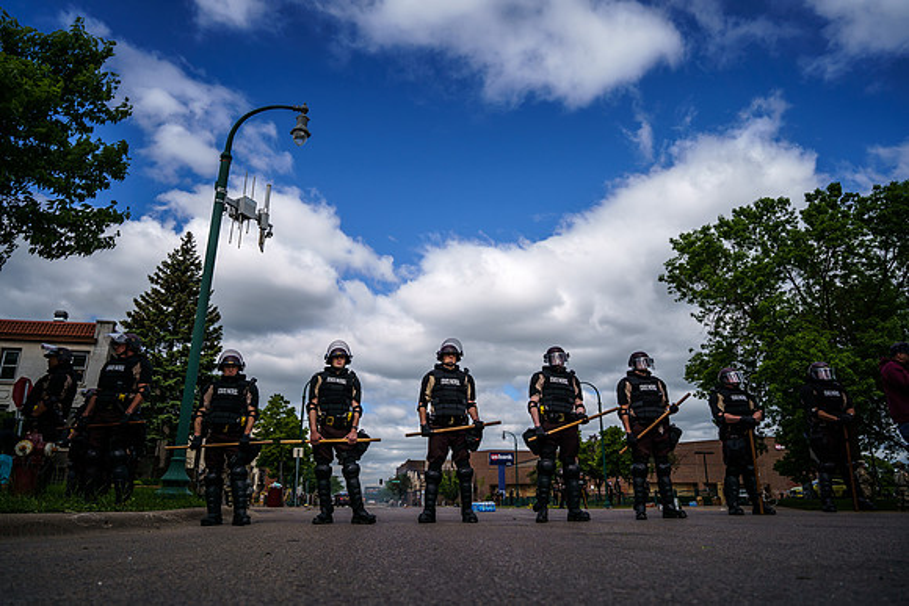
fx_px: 606
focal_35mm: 24
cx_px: 454
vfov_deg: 53.2
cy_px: 303
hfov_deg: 73.7
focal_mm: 24
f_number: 4
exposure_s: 1/3200
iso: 200
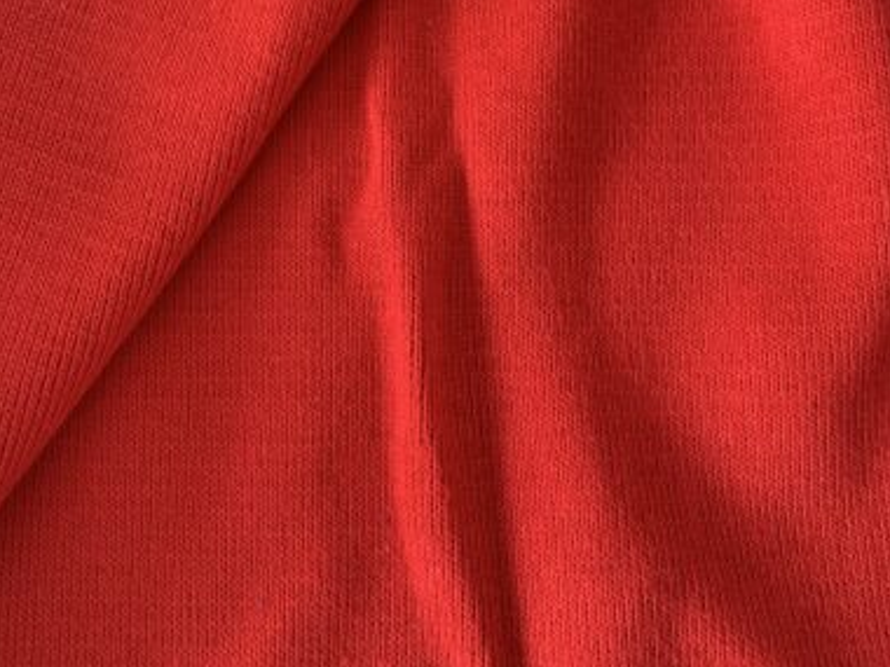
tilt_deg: -80.1
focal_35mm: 35
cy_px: 147
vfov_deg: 39.3
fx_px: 900
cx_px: 443
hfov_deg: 52.6
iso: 250
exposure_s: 1/60
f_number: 1.8
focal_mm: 4.25
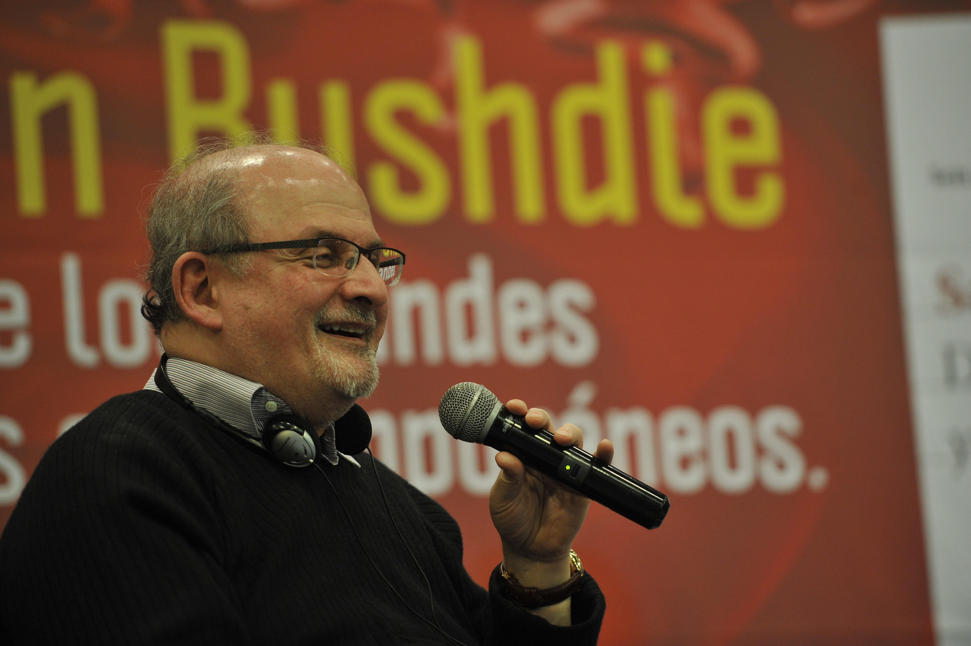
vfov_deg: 8.3
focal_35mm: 165
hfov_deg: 12.5
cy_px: 323
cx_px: 486
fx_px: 4447
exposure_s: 1/100
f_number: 2.8
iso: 1600
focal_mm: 165
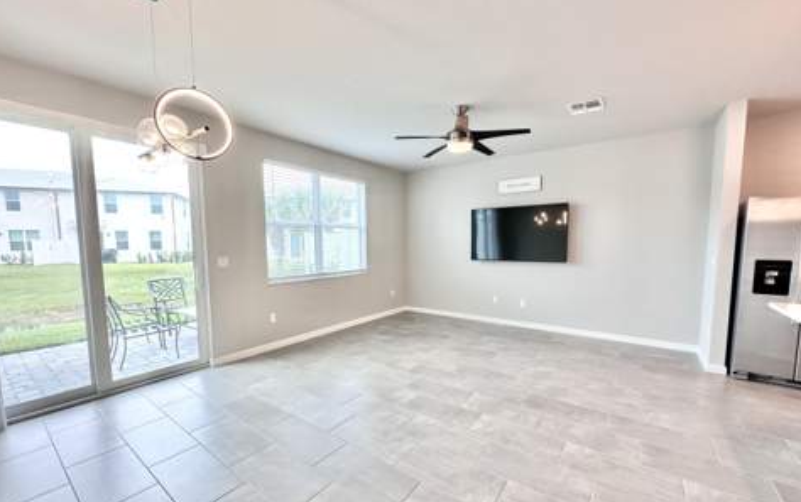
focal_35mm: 15
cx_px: 399
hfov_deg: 101.4
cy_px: 270
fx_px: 328
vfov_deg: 74.8
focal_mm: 2.22
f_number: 2.2
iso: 80
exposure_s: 1/120
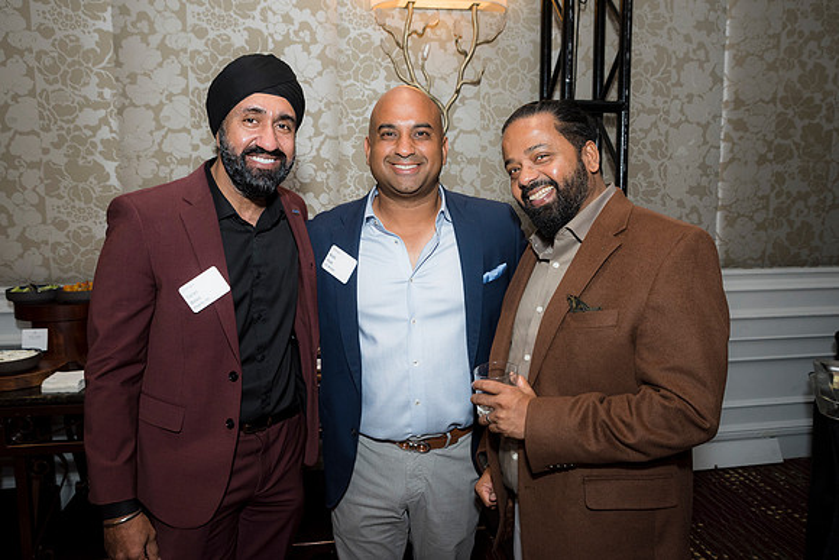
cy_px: 280
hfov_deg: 63.6
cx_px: 420
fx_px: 676
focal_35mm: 29
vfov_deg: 45.0
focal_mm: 29
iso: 800
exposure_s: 1/125
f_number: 5.6
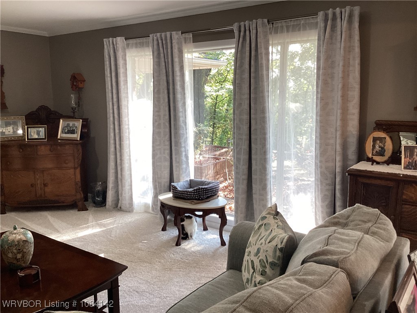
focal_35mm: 31
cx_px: 208
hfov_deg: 58.4
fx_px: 373
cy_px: 156
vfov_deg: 45.4
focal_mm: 3.3
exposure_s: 1/60
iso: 64
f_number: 2.4
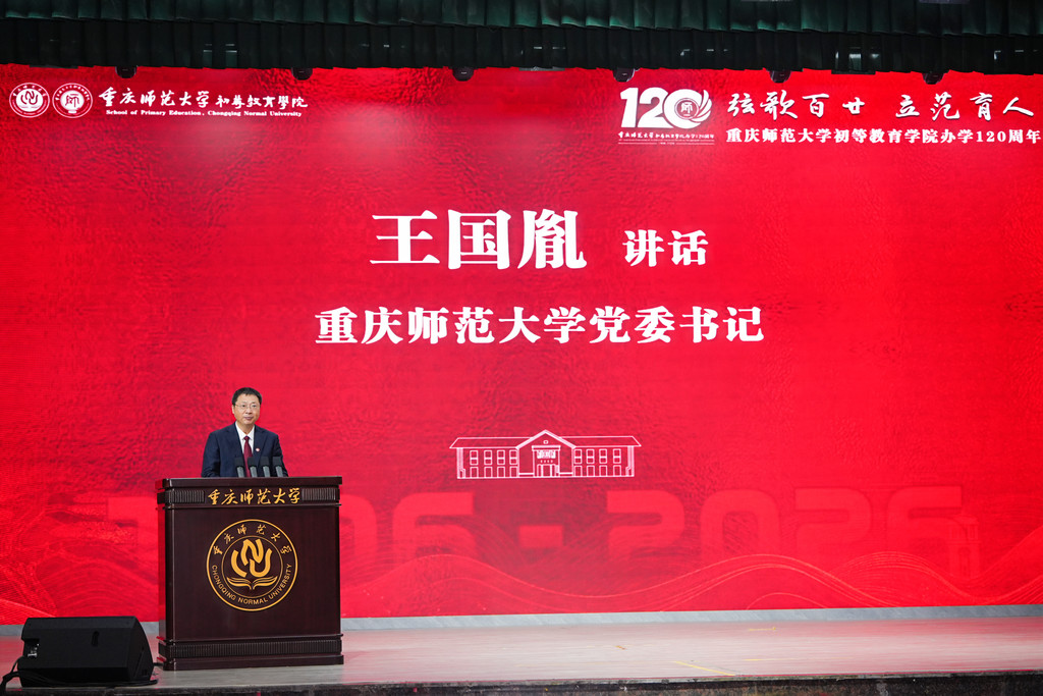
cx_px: 522
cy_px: 348
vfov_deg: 19.5
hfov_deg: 28.8
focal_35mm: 70
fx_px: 2028
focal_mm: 70
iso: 1000
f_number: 3.5
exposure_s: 1/160
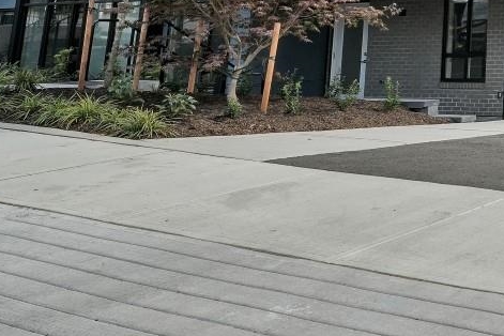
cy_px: -155
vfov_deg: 20.6
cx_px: 734
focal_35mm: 57
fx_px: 799
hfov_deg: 26.5
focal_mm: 16.6
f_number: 8
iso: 400
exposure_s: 1/1250
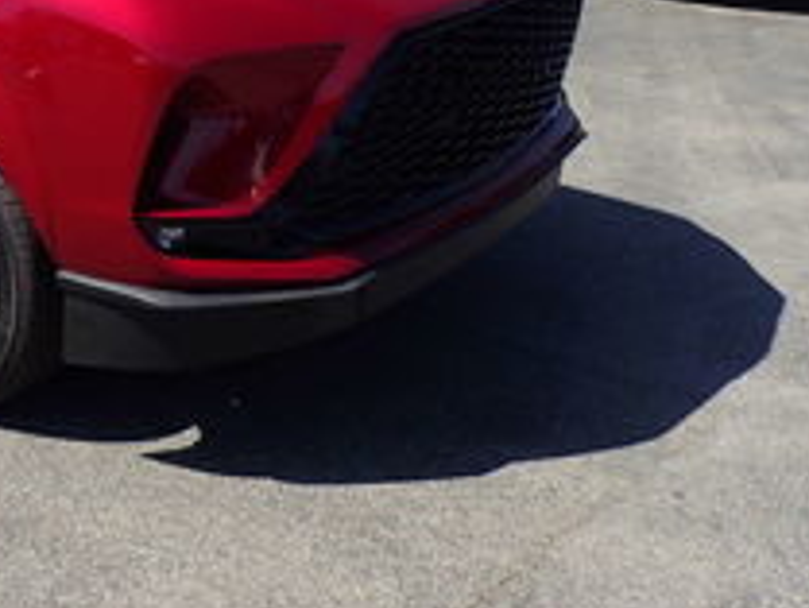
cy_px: -21
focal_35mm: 56
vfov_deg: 24.7
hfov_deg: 30.7
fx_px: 1310
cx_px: -81
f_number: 2.8
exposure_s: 1/1250
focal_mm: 4.5
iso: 100
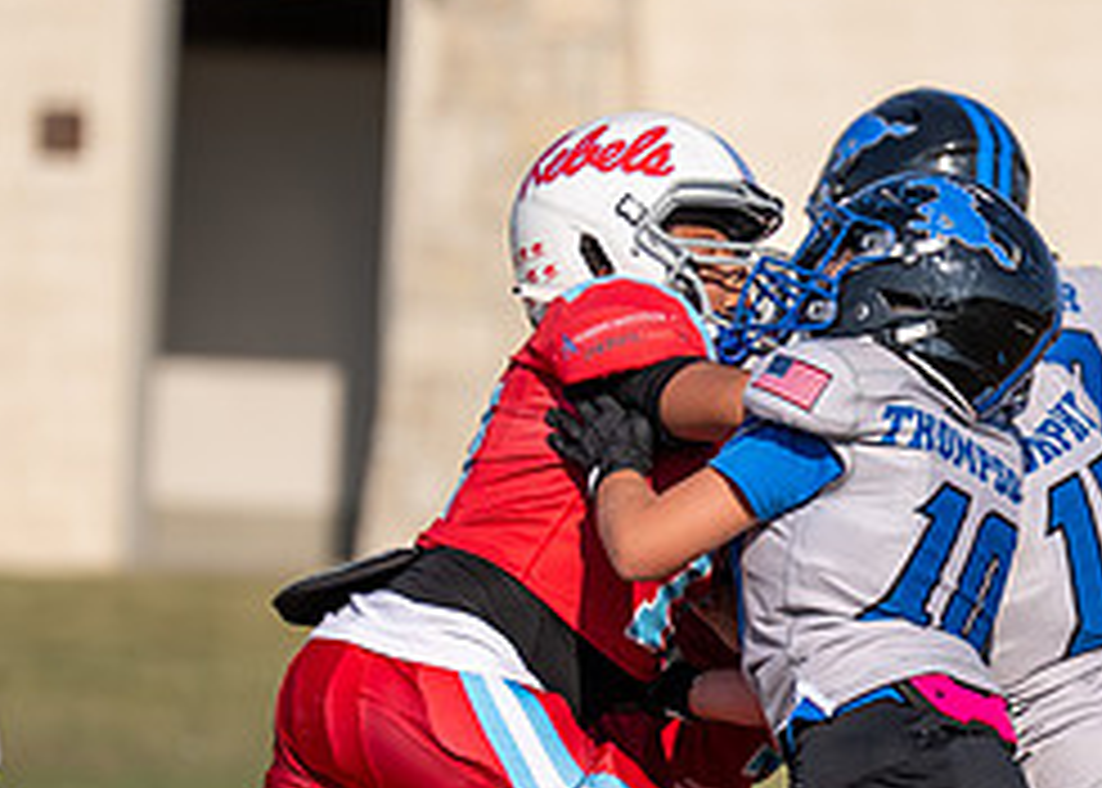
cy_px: 542
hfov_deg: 3.0
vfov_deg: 2.1
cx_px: 1110
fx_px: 21314
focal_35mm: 681
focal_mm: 200
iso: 100
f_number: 3.2
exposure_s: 1/3200
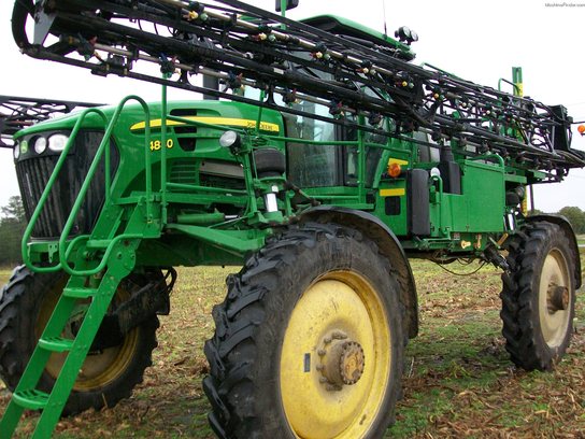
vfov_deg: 39.7
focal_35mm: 36
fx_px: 608
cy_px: 220
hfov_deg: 51.4
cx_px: 292
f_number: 2.7
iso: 98
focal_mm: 6
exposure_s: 1/125
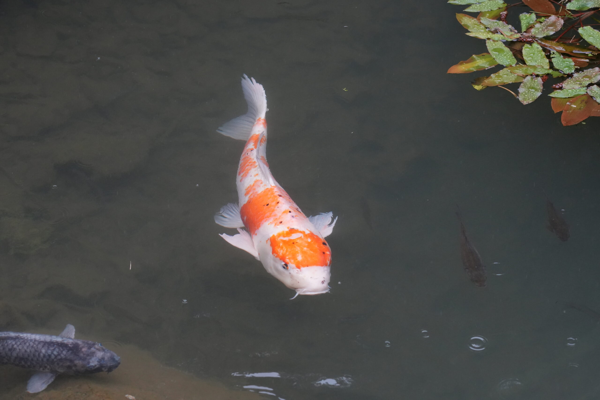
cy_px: 200
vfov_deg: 13.7
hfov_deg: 20.4
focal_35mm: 100
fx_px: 1667
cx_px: 300
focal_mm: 100
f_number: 8
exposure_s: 1/500
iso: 4000
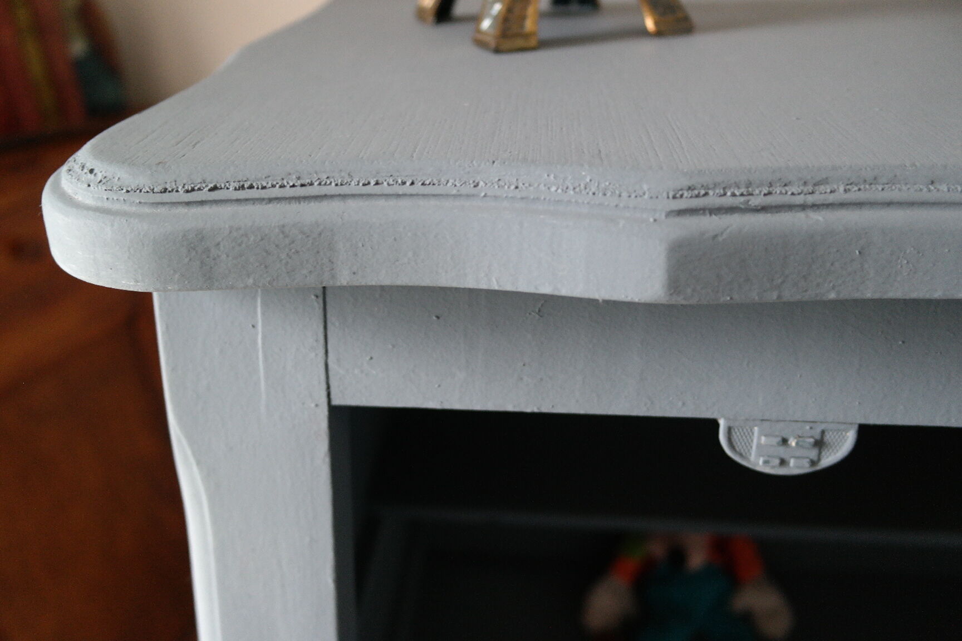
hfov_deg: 61.9
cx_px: 481
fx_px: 802
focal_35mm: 30
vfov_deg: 43.6
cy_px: 320
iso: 800
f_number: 3.5
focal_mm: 20
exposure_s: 1/40
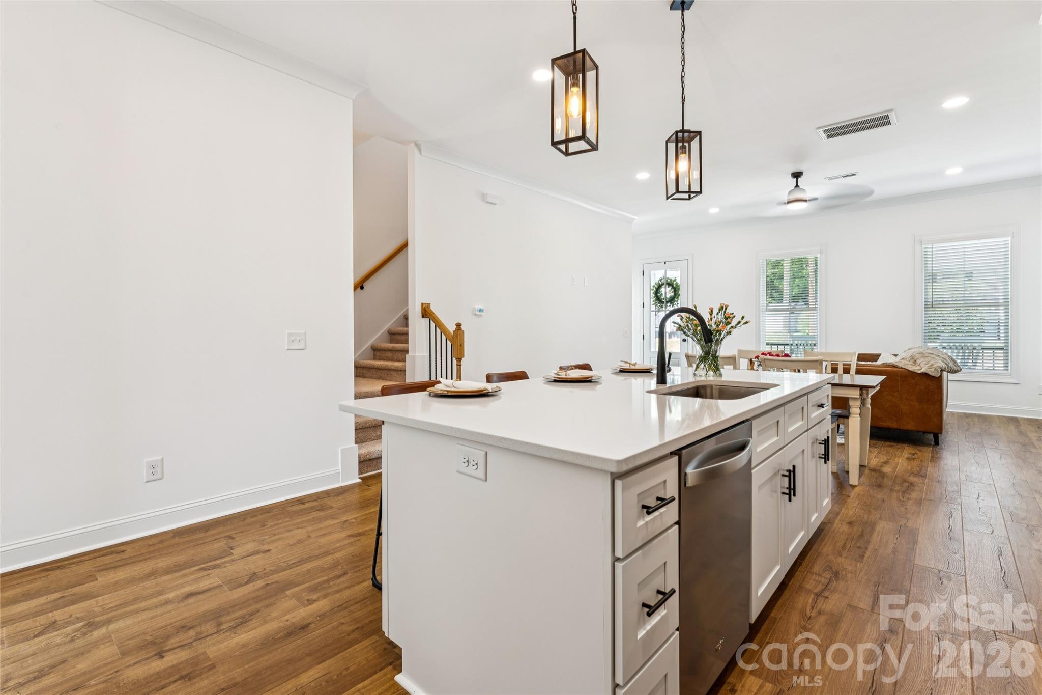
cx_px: 521
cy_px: 348
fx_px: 475
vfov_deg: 72.4
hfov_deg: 95.3
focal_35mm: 16
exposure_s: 1/5
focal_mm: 16.4
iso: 100
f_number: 9
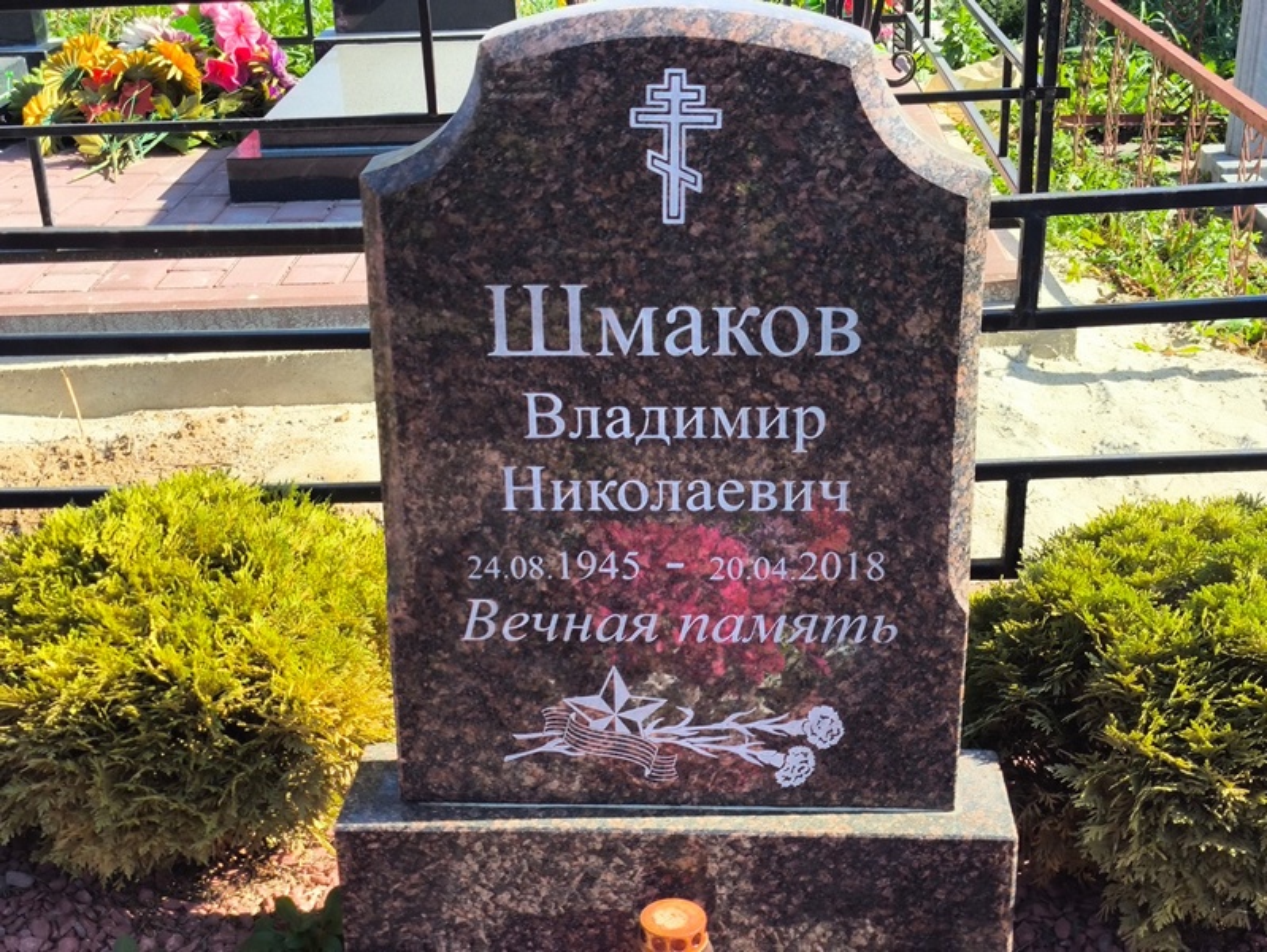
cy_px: 476
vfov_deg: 29.1
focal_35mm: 50
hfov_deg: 38.2
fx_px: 1831
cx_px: 634
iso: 50
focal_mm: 4.71
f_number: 1.7
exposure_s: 1/499
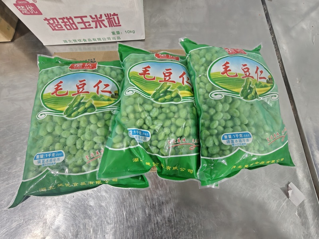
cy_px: 120
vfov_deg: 81.7
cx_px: 160
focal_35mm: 15
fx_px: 138
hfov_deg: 98.2
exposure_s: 1/63
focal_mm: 2.3
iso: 8000
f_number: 2
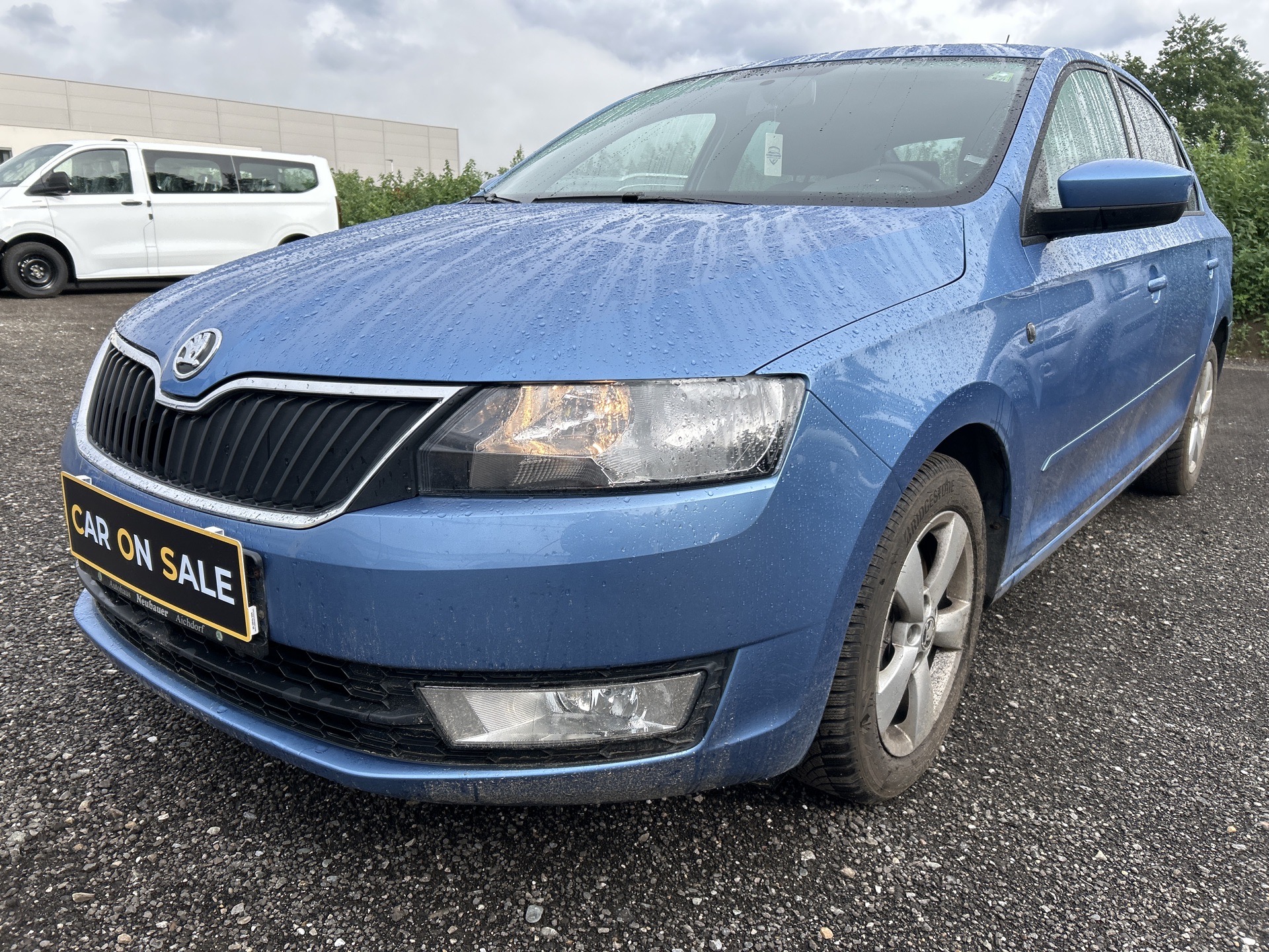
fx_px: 953
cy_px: 476
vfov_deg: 53.1
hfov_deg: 67.3
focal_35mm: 26
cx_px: 634
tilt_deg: -13.4
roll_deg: +0.0
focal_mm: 5.7
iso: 50
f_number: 1.5
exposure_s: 1/1449
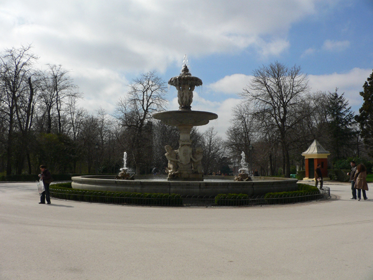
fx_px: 377
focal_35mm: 35
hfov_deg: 52.6
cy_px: 140
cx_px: 186
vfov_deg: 40.7
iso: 100
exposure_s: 1/800
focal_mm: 4.6
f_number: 5.6
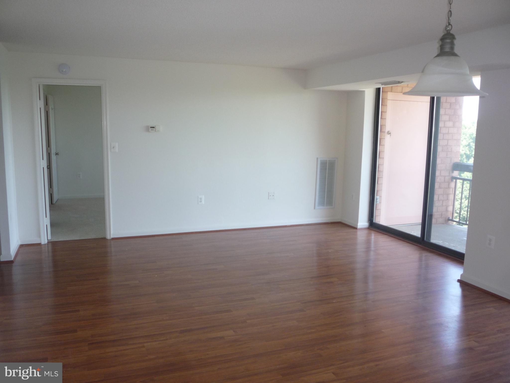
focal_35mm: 30
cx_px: 255
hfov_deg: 60.0
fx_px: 442
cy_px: 192
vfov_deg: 46.8
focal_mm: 5.2
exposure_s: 1/30
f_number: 3.3
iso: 125
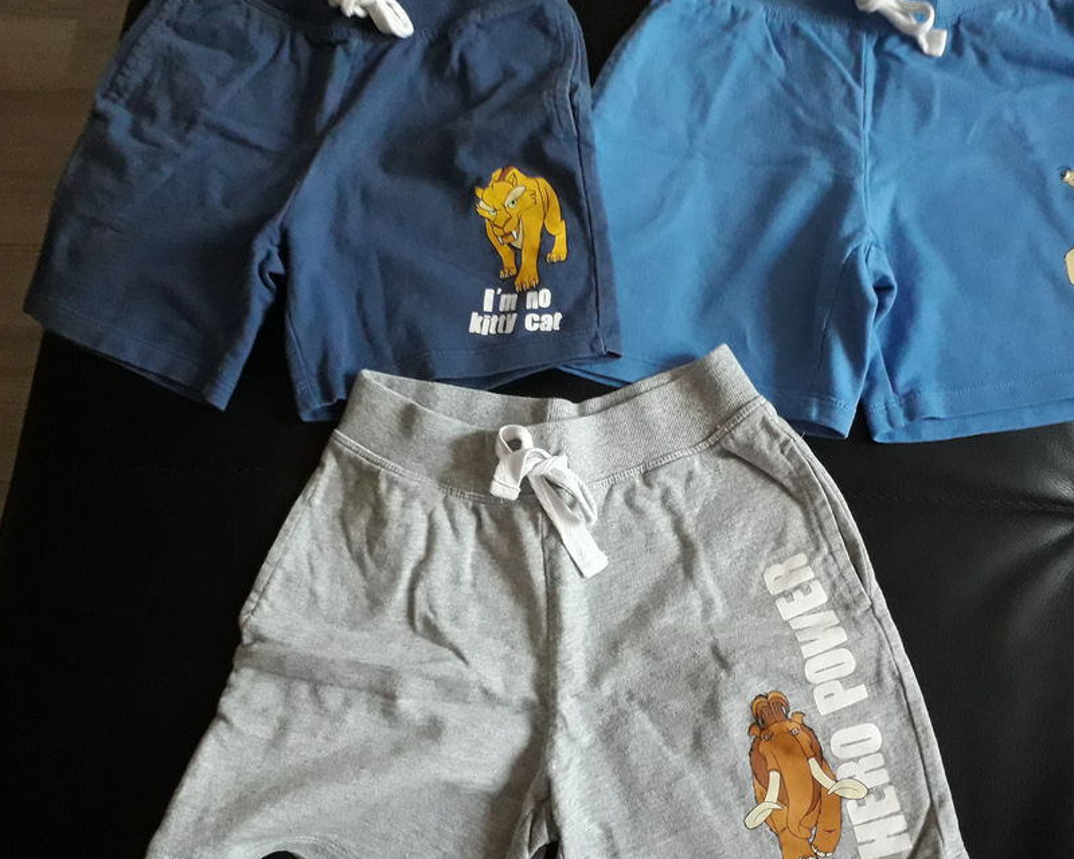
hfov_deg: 53.9
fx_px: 1049
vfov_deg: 44.5
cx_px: 634
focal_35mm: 33
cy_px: 444
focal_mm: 3.6
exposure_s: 1/20
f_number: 1.9
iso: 400
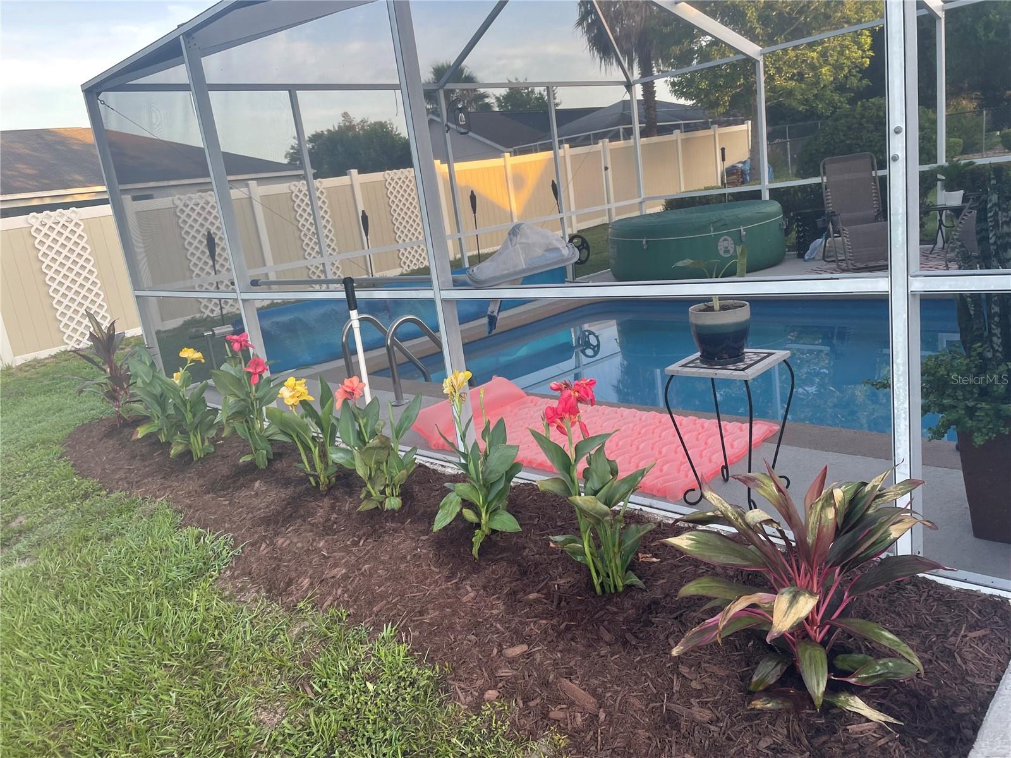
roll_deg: +7.1
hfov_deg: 67.3
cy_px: 379
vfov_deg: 53.1
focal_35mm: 26
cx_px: 506
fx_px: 759
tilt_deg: -12.7
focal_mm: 4.2
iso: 40
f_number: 1.6
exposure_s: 1/121
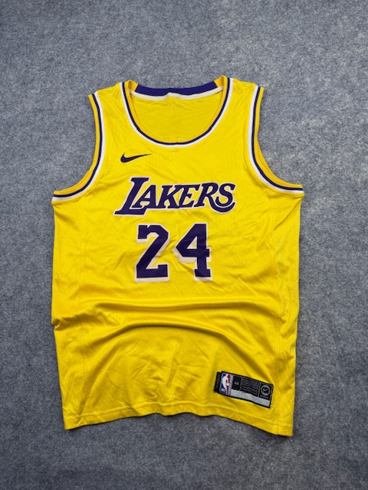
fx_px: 340
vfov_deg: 71.6
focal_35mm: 24
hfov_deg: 56.8
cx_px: 184
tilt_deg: -52.8
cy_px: 245
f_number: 1.78
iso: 80
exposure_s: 1/319
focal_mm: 6.76
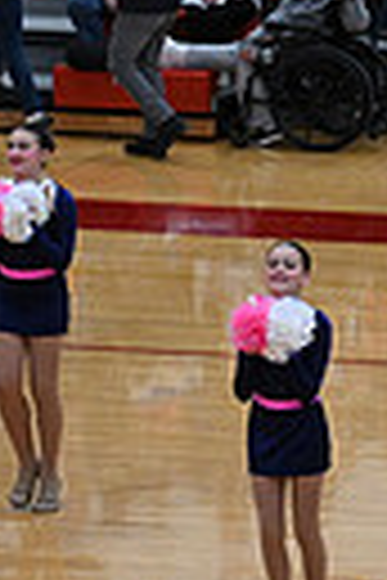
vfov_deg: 6.6
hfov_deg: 4.2
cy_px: 438
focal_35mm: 314
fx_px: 5063
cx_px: 1156
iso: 4000
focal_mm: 70
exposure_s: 1/400
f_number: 4
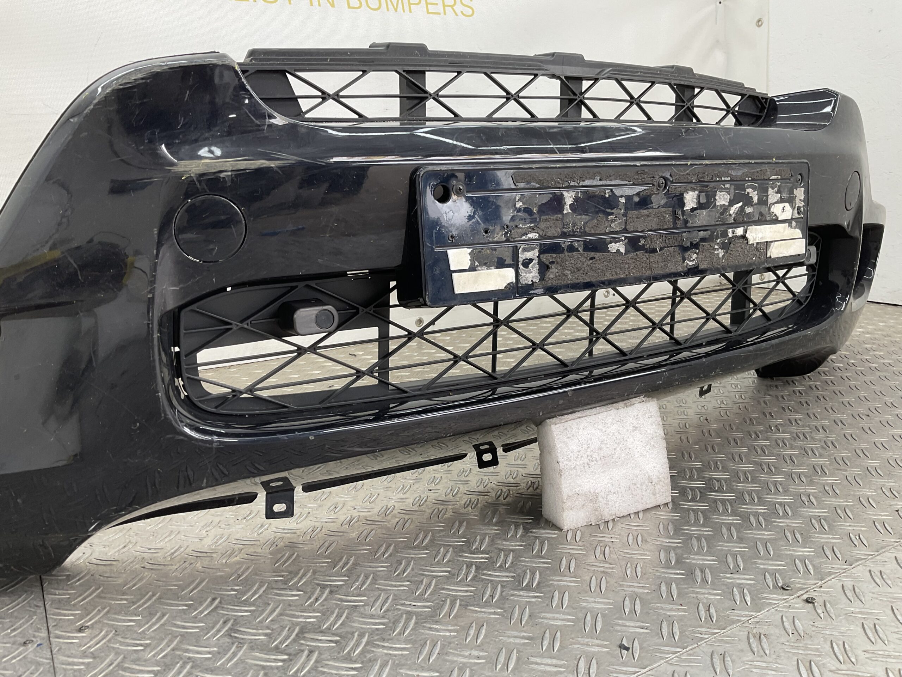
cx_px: 451
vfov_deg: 48.2
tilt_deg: -13.7
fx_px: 756
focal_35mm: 29
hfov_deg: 61.7
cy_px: 338
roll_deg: +1.1
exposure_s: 1/100
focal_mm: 3
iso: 32
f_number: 1.8
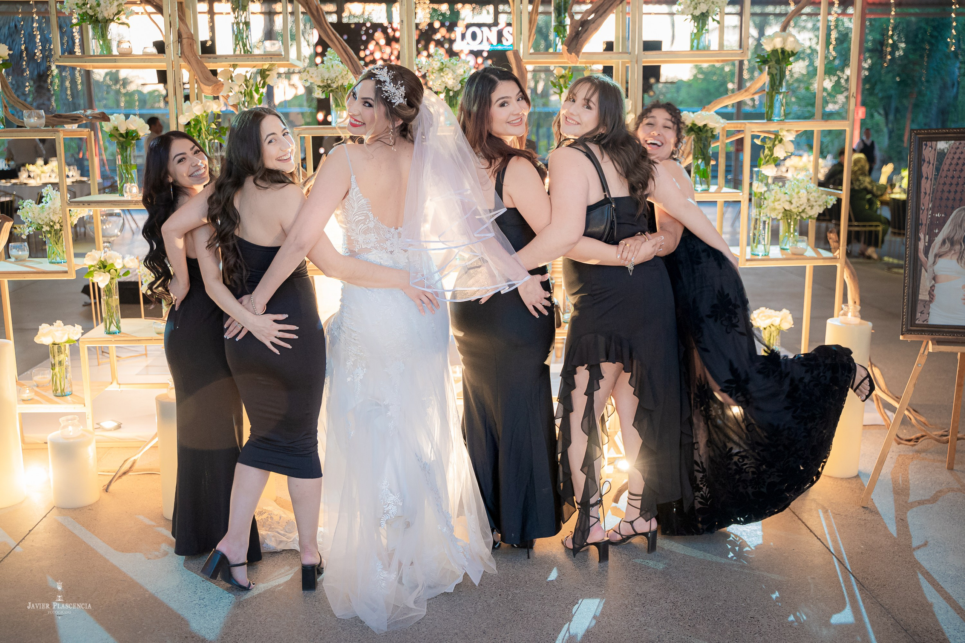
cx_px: 482
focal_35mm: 35
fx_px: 938
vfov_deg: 37.9
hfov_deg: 54.4
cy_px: 322
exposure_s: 1/80
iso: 2000
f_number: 3.2
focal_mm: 35
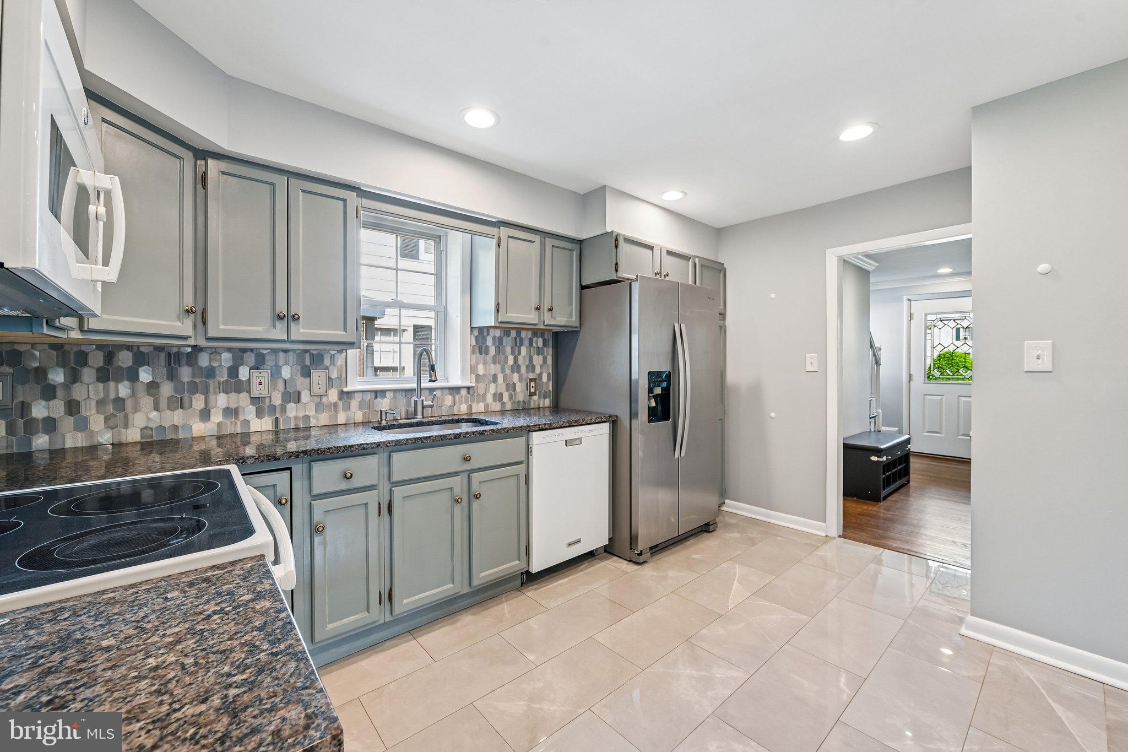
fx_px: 439
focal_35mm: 14
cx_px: 564
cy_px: 376
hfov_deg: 104.3
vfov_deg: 81.2
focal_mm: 14
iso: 400
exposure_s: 1/13
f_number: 8
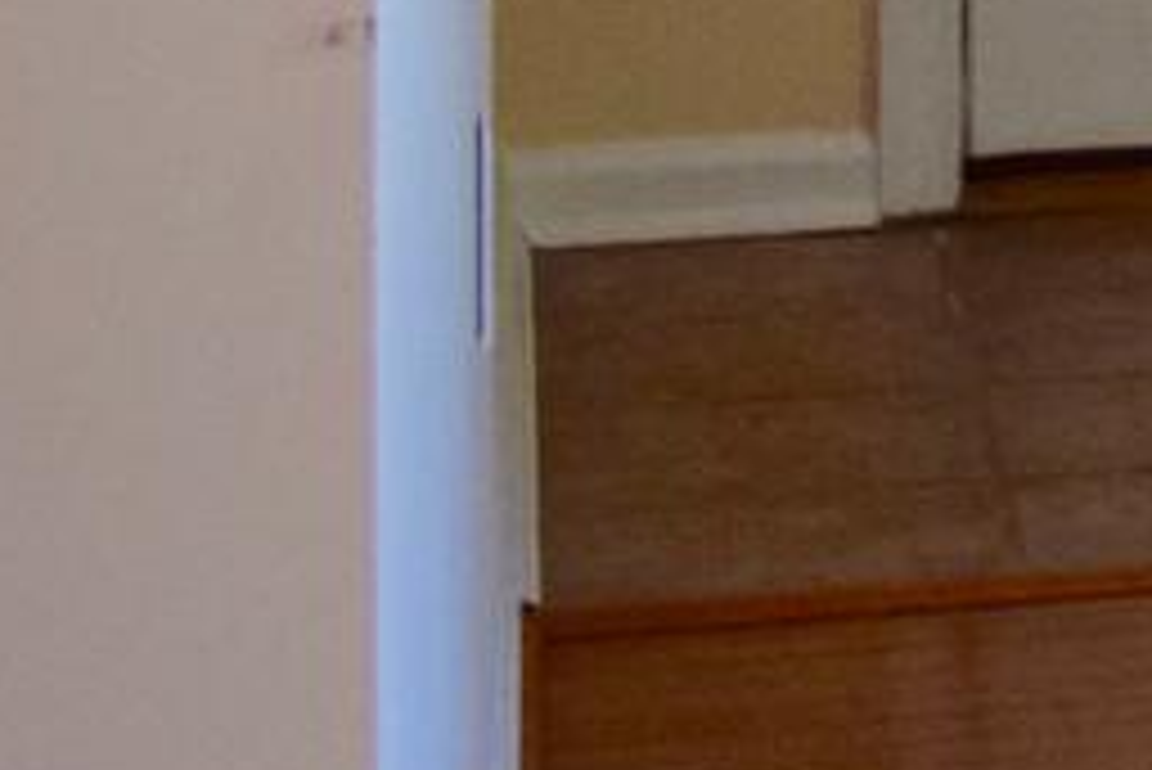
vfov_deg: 5.0
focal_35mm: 264
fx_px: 8452
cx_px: 4410
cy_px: -1497
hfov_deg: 6.5
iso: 400
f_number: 5.6
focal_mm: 22
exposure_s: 1/125
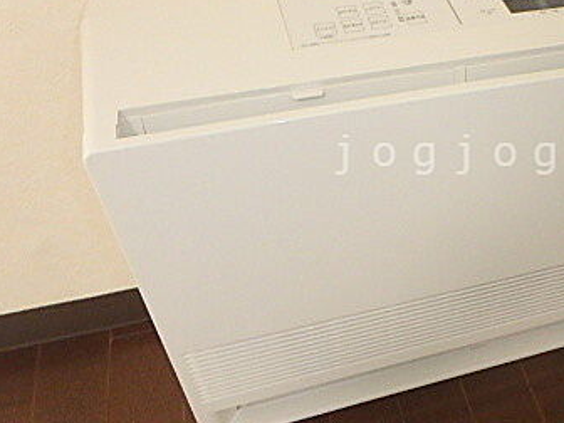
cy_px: 154
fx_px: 652
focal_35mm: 40
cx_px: 450
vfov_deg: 35.7
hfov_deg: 44.5
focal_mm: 3.7
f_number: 6
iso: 500
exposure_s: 1/30
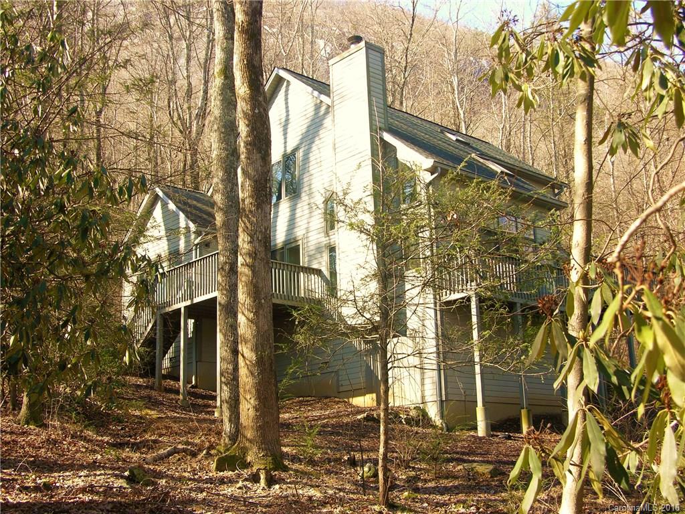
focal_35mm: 46
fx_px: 910
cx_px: 342
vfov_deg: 31.5
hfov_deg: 41.2
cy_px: 257
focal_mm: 11.6
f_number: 3.7
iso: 50
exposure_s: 1/78.5
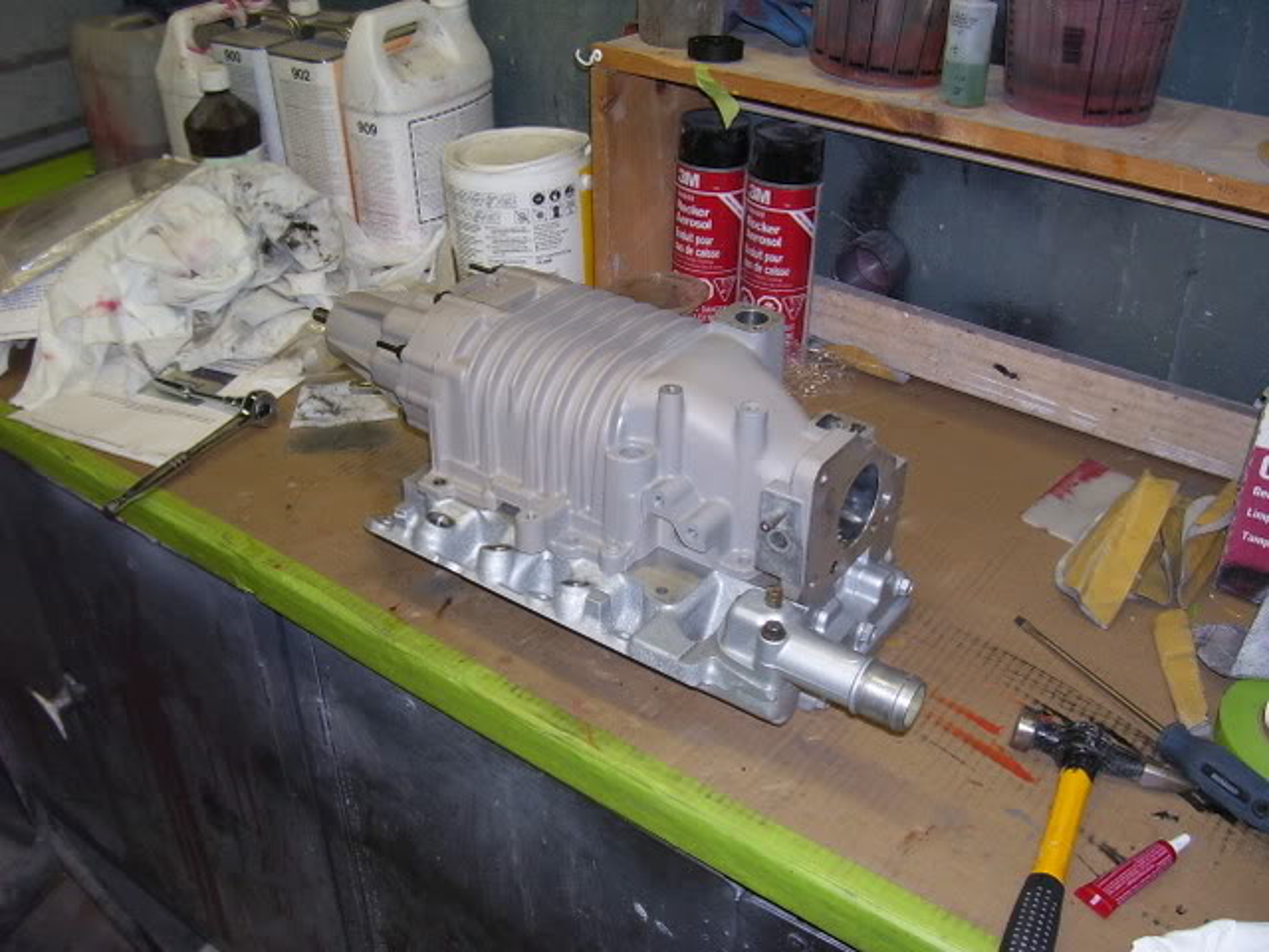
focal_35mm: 34
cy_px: 476
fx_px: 1246
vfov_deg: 41.8
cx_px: 634
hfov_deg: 54.0
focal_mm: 5.6
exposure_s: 1/60
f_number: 2.7
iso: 80
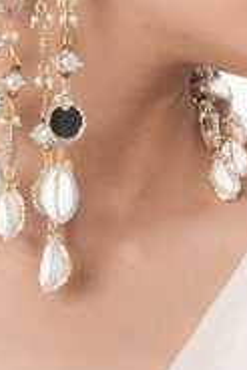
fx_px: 1027
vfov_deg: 19.3
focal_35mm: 100
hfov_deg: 13.7
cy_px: -71
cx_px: 84
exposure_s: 1/125
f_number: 9.5
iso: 125
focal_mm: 35
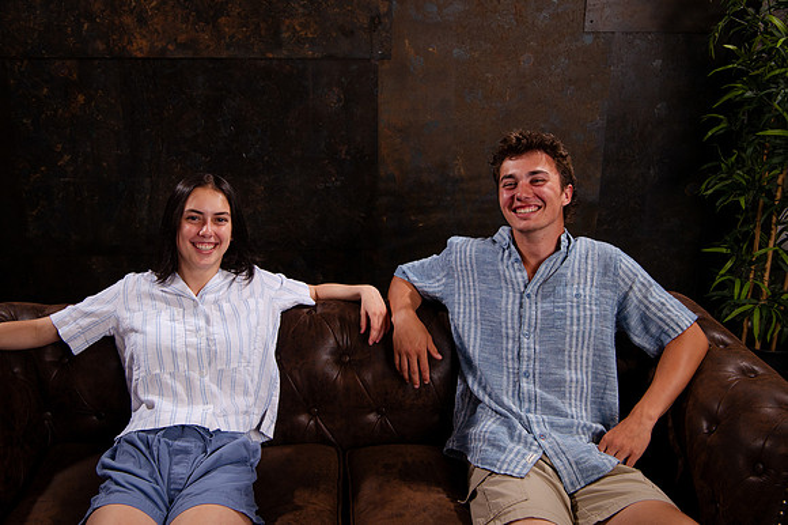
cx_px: 380
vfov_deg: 38.4
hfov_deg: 55.3
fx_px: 752
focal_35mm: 34
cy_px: 243
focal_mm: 32
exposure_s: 1/160
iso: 1000
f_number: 8
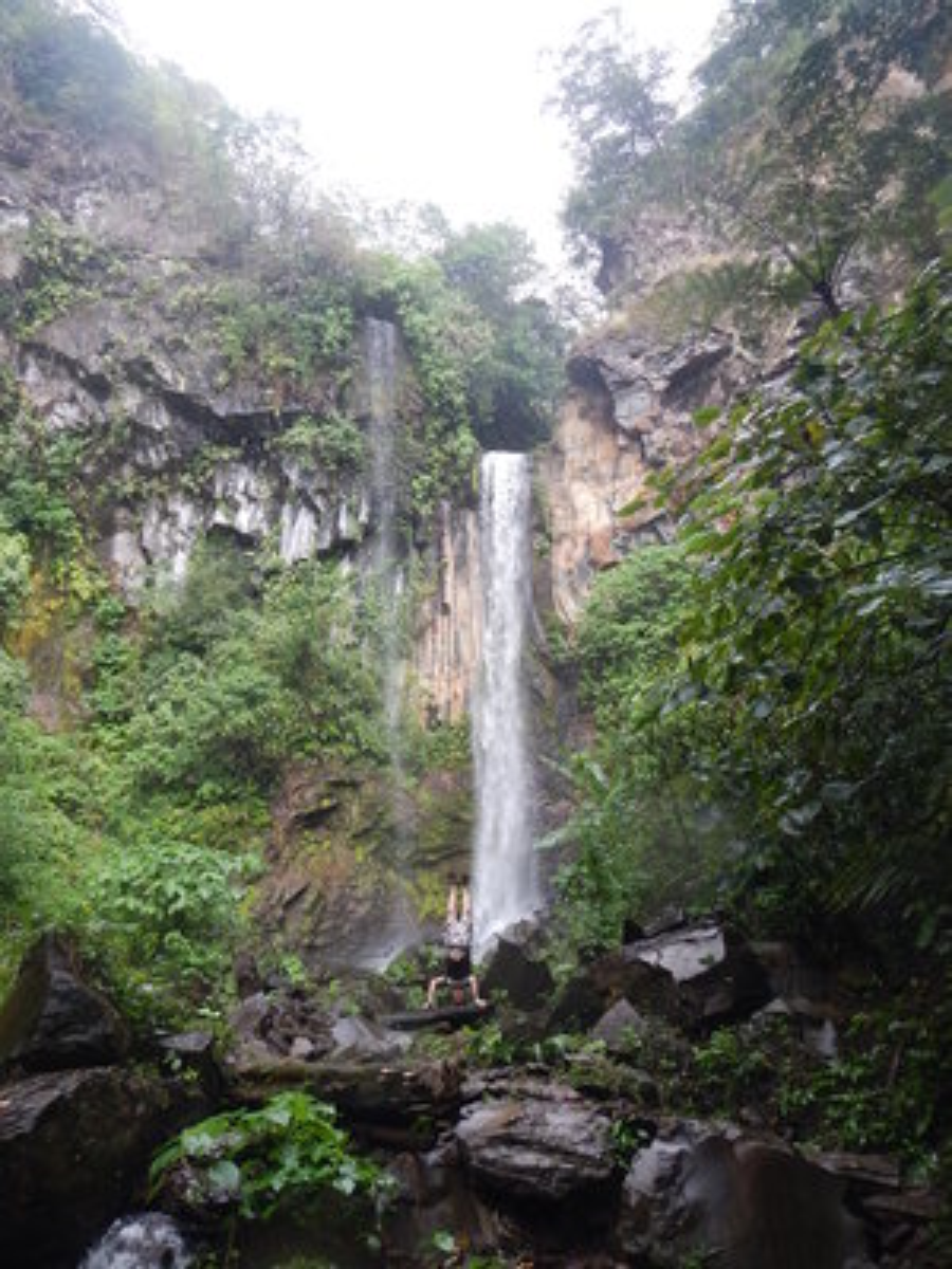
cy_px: 634
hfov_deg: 49.7
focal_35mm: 28
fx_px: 1027
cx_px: 476
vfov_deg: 63.4
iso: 125
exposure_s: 1/60
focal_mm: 5
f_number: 3.9
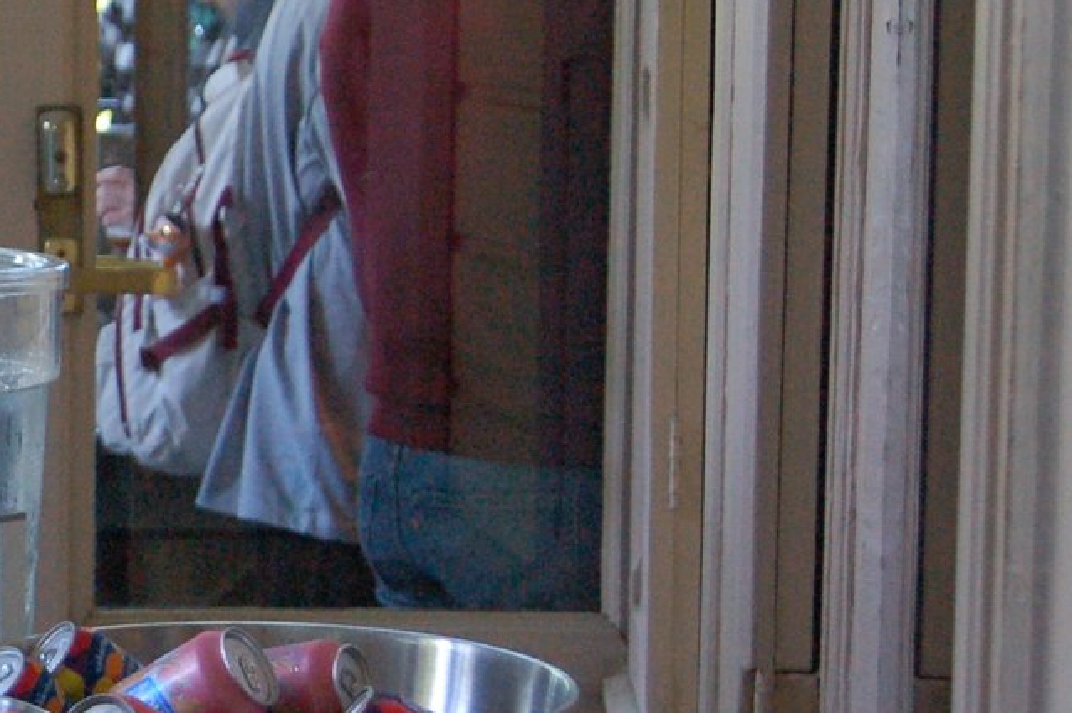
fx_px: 3630
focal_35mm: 122
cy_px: 327
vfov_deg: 11.2
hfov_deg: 15.8
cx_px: -399
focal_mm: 26
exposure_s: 1/125
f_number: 2.8
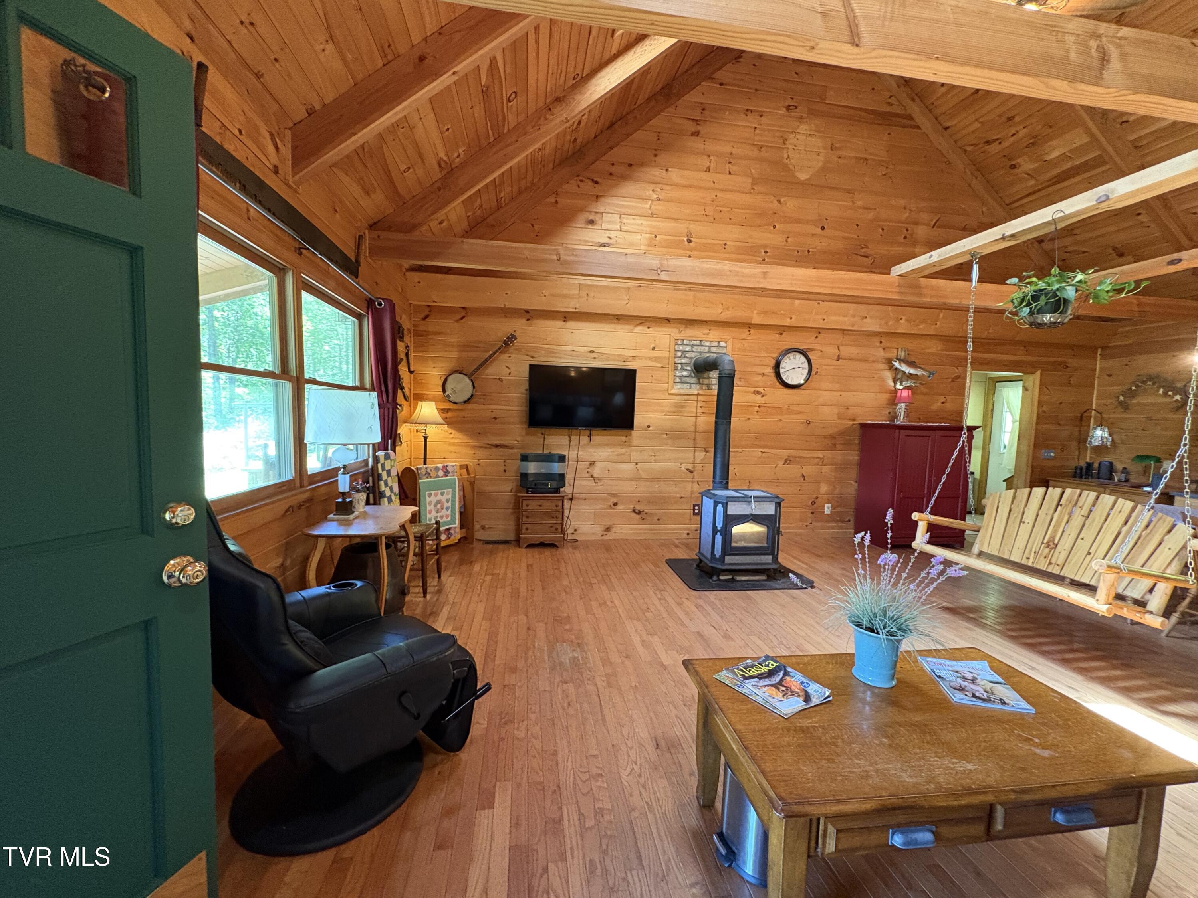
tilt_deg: -4.1
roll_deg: -1.5
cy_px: 449
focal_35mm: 14
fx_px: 485
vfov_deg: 85.7
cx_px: 599
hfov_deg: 102.1
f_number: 2.2
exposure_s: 1/60
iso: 640
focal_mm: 2.22
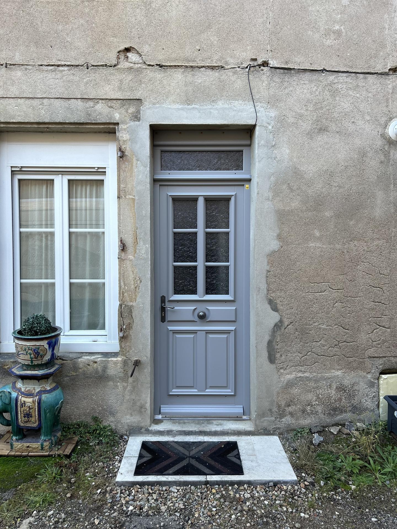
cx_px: 198
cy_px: 264
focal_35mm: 26
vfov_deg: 67.3
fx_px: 398
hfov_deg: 53.1
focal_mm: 5.7
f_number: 1.5
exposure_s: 1/130
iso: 32
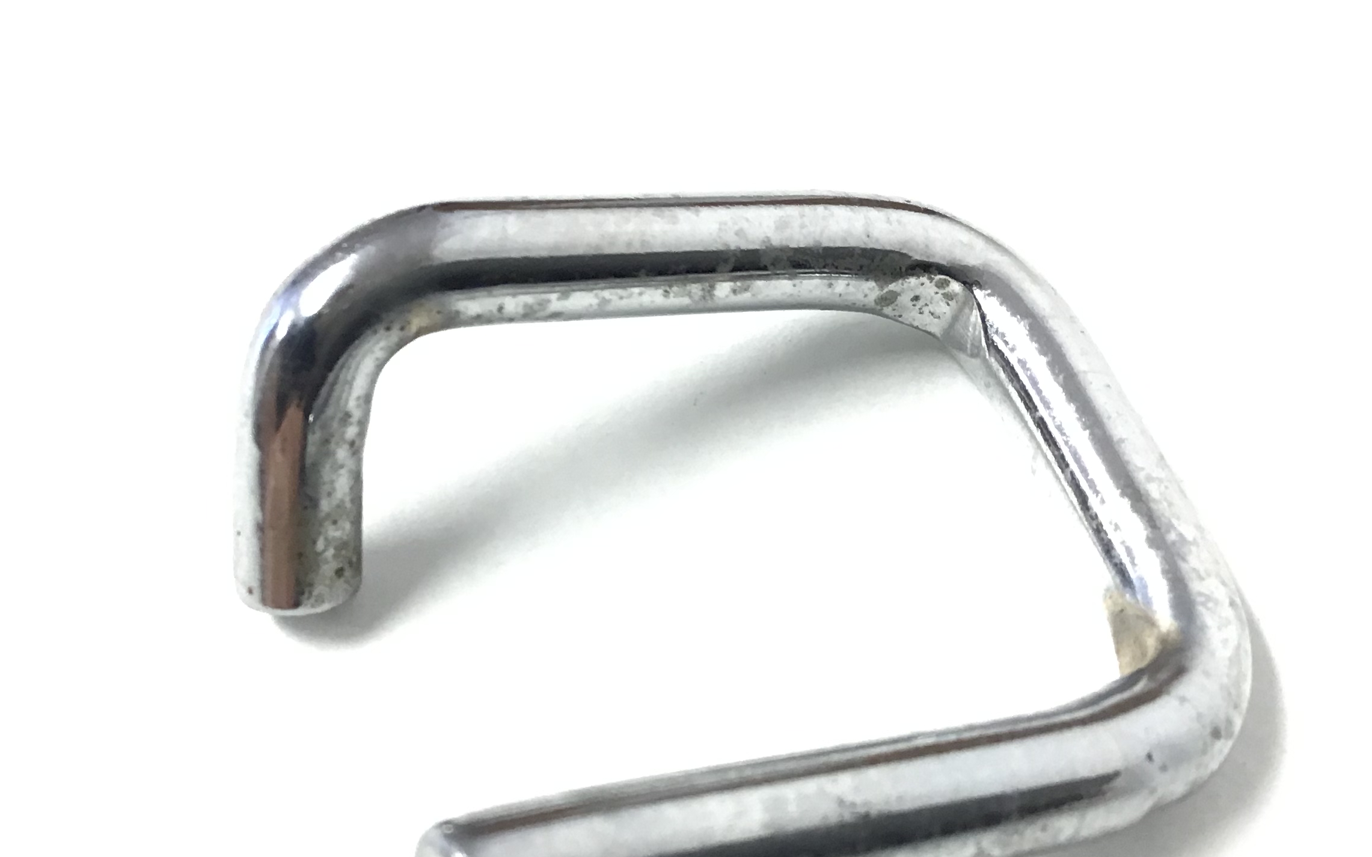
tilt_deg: -58.1
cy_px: 543
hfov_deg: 42.6
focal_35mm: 47
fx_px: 1757
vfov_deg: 27.3
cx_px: 669
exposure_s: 1/33
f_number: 2.4
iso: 40
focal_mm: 3.3
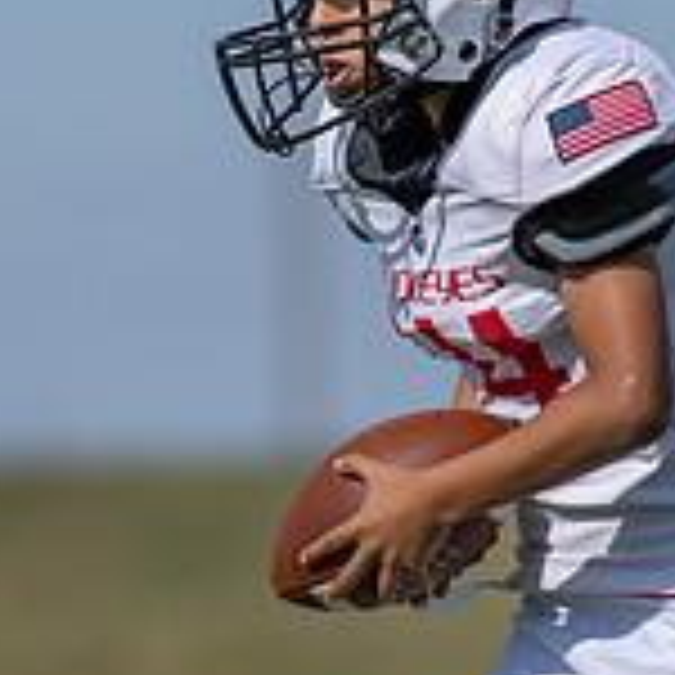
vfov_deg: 3.2
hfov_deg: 3.2
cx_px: 361
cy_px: 479
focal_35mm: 555
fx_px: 12244
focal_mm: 135
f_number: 1.8
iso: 100
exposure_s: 1/8000
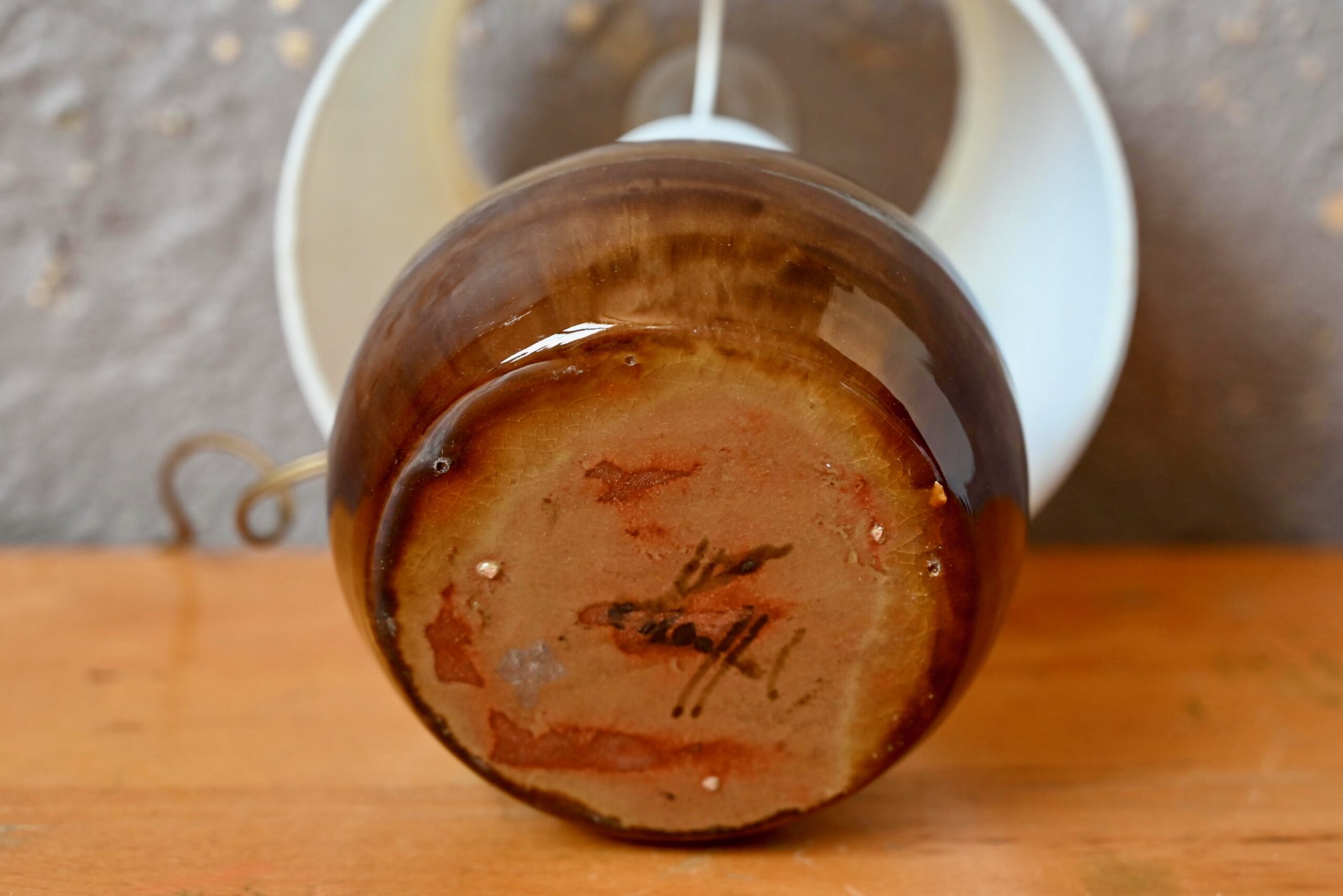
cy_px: 448
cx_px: 672
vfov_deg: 23.0
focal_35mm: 59
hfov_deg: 33.9
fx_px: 2202
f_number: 4
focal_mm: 59
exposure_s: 1/60
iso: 900
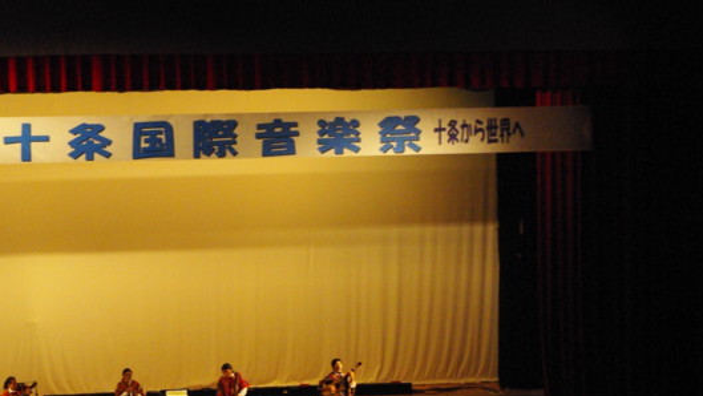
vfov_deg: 9.3
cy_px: 218
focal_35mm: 130
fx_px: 2424
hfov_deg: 16.4
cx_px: 181
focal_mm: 55
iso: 1600
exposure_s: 1/45
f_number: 8
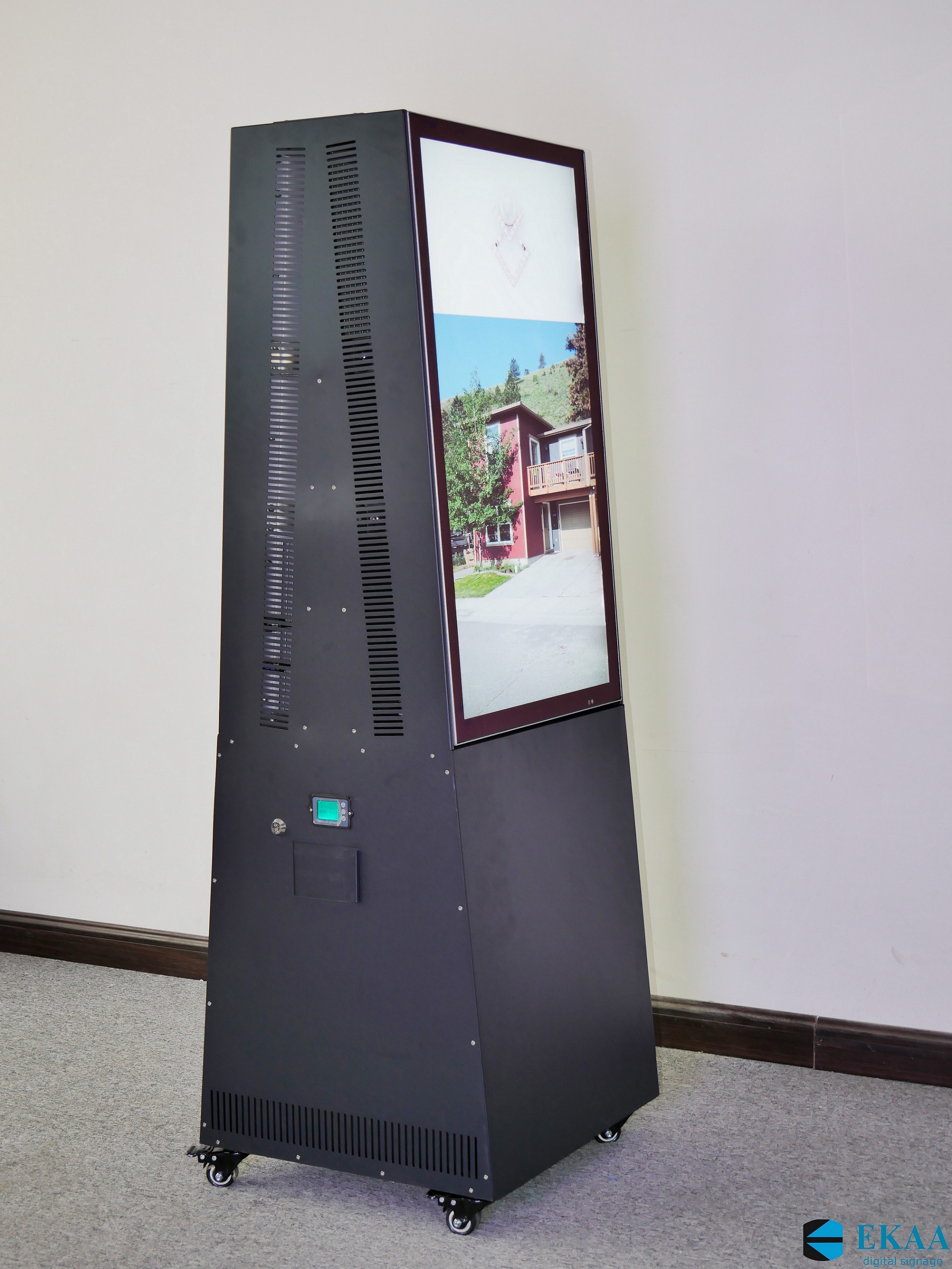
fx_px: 2053
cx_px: 476
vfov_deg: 34.3
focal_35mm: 56
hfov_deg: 26.1
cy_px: 634
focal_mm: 28
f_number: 4.7
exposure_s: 1/50
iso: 200
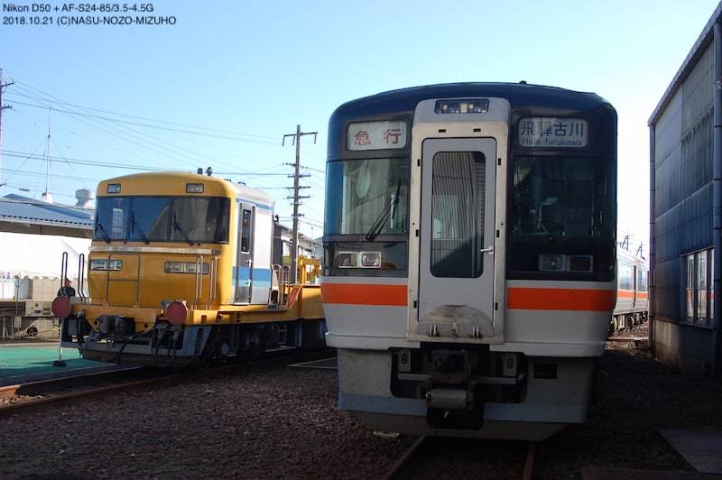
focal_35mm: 45
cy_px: 240
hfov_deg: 43.6
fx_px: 902
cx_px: 361
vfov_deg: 29.8
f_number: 8
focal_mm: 30
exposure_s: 1/200
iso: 200
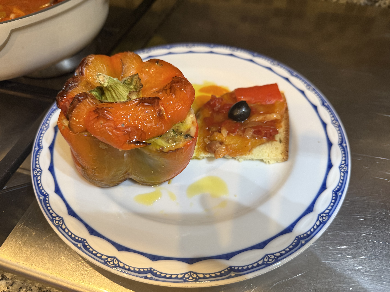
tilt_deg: -50.3
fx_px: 270
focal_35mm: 24
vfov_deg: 56.8
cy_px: 146
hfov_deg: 71.6
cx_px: 195
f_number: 1.78
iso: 320
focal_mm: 6.76
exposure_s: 1/50
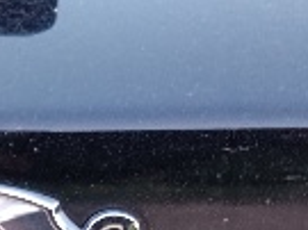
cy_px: 351
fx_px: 658
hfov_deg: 25.8
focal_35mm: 74
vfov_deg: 17.7
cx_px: 52
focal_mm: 5.24
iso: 3174
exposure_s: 1/20
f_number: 1.7
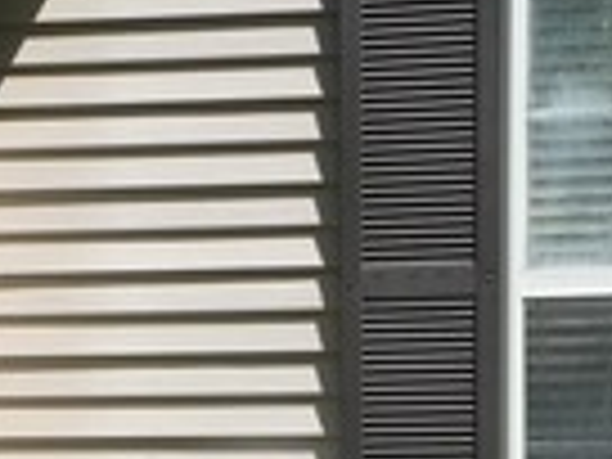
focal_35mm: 136
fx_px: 2404
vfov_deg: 10.6
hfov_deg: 14.1
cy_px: 648
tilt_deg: -2.9
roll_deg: +1.2
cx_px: -90
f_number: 2.2
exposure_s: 1/1582
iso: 32
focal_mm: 4.15
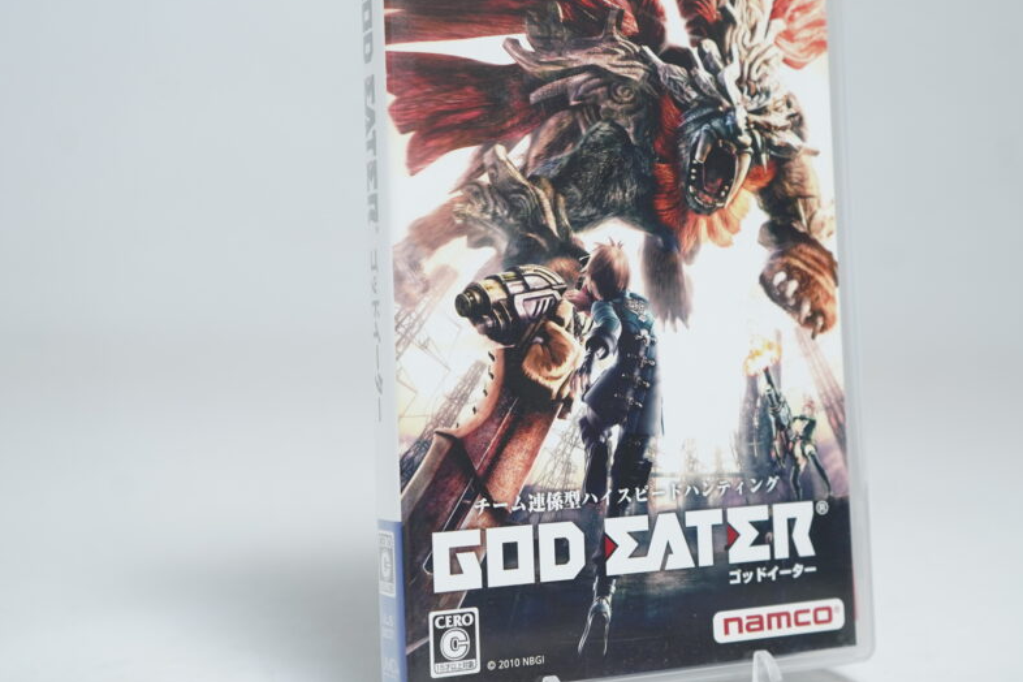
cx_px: 634
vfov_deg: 23.3
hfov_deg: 34.3
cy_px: 272
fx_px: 1648
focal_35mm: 58
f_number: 5
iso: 640
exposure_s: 1/40
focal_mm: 38
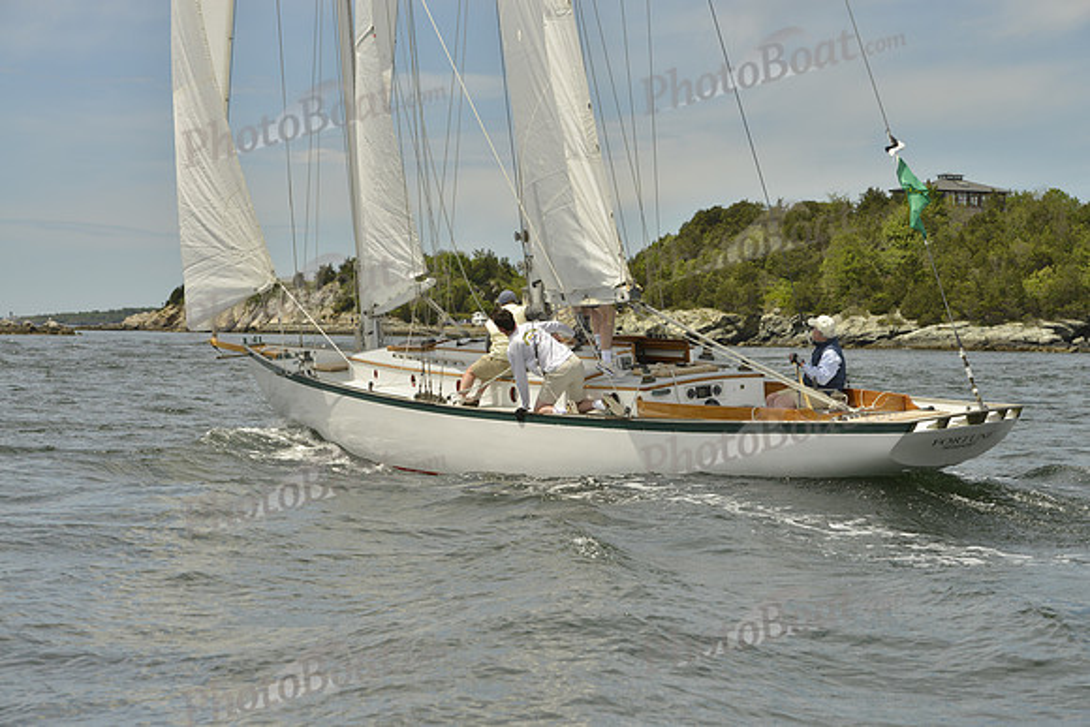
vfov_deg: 14.0
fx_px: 2968
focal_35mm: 98
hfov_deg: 20.8
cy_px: 364
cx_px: 545
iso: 280
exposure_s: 1/1600
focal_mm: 98
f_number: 9
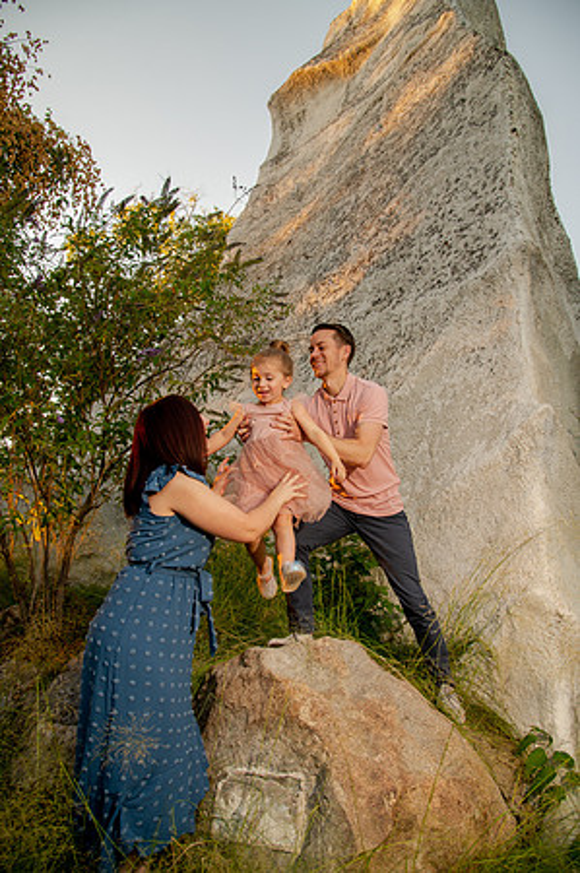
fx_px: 581
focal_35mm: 24
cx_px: 290
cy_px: 436
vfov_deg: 73.8
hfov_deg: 53.0
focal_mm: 24
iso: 640
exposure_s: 1/125
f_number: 6.3
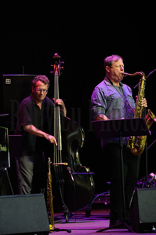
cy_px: 118
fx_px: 1170
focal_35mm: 180
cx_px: 78
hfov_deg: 7.6
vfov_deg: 11.4
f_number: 5.6
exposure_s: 1/320
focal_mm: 180
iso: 3200
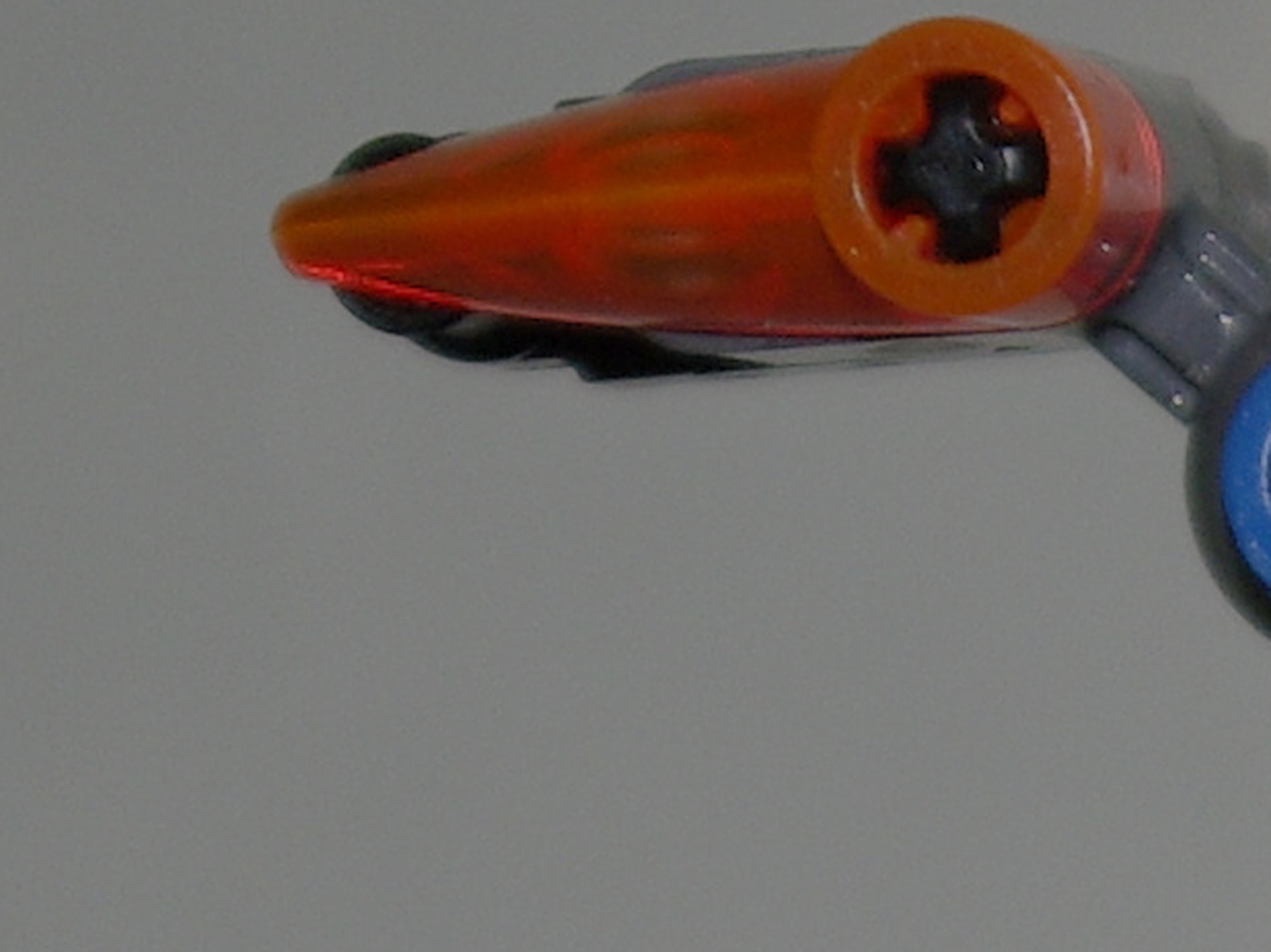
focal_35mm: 362
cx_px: 2729
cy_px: 2247
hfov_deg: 5.3
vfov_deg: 4.0
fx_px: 13286
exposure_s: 1/60
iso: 400
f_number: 4.5
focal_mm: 40
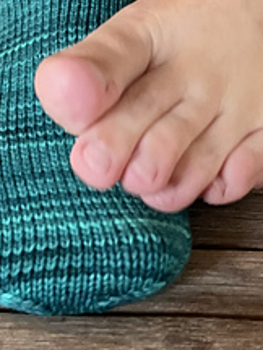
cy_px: -24
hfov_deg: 19.1
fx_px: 780
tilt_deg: -23.2
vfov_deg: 23.9
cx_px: 179
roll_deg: -2.5
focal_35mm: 77
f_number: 1.6
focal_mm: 4.2
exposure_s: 1/50
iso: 200
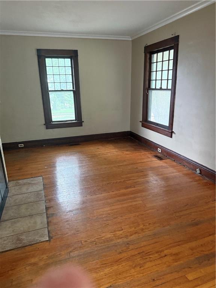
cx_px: 108
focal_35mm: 24
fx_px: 200
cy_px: 144
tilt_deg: -14.4
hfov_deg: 56.8
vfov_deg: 71.6
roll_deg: +0.3
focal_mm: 6.76
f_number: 1.78
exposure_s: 1/60
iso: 800
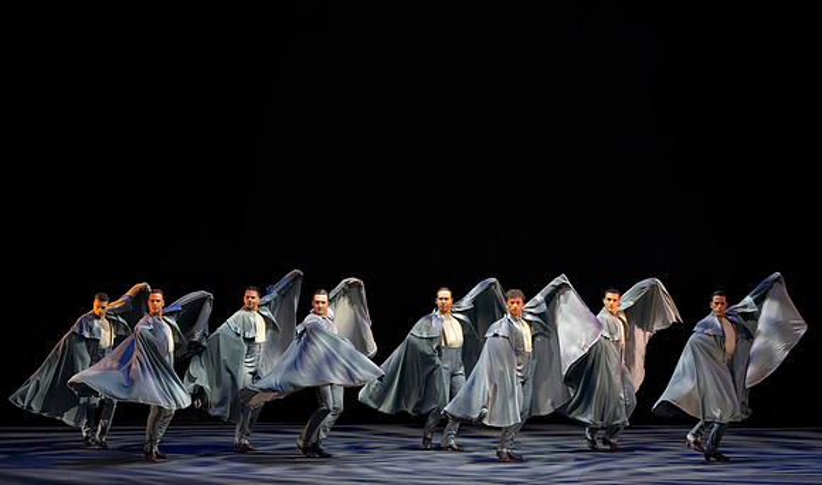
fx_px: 3533
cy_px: 296
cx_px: 438
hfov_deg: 13.3
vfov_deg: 7.8
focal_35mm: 160
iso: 10000
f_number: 7.1
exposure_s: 1/400
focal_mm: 143
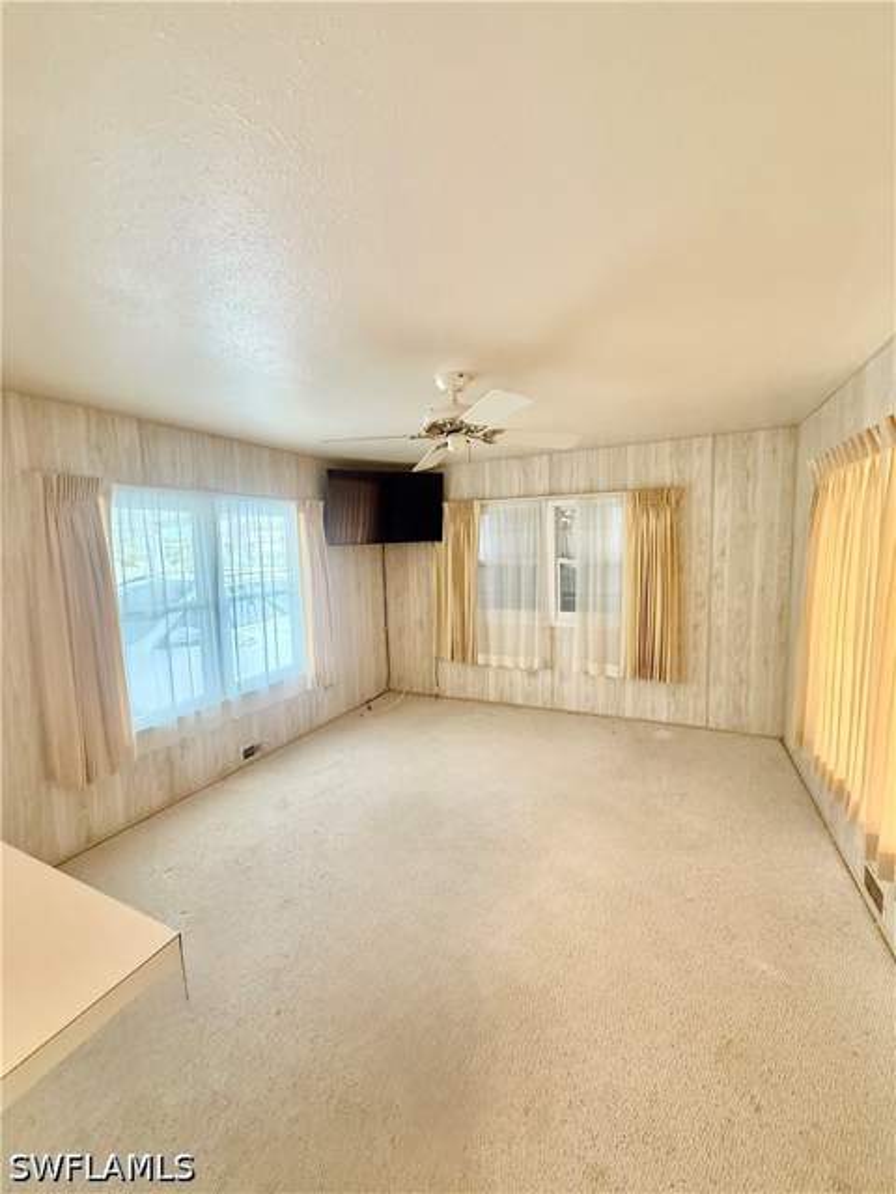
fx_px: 483
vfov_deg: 102.1
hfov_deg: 85.7
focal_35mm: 14
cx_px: 448
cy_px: 597
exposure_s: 1/60
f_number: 2.2
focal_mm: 2.22
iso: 400
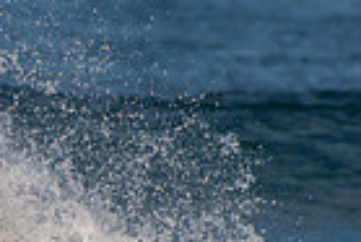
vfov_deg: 0.5
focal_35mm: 2550
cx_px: -91
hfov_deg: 0.8
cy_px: 341
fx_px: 25597
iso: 140
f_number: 5.6
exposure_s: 1/2000
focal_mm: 500
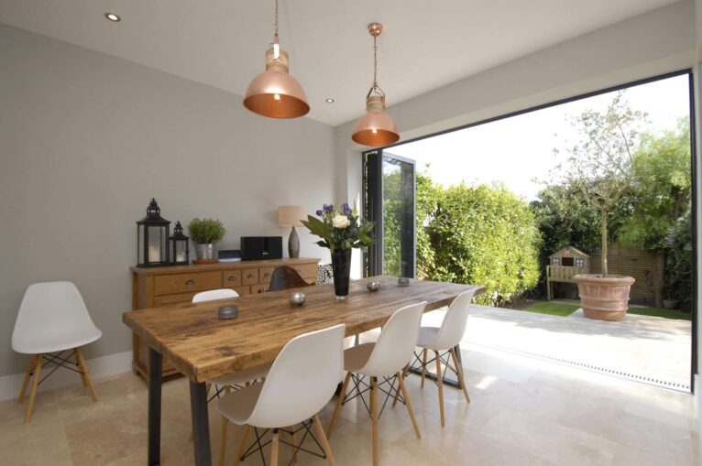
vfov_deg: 71.9
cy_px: 233
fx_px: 321
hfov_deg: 95.0
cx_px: 351
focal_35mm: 16
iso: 500
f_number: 7.1
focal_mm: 11
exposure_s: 1/250
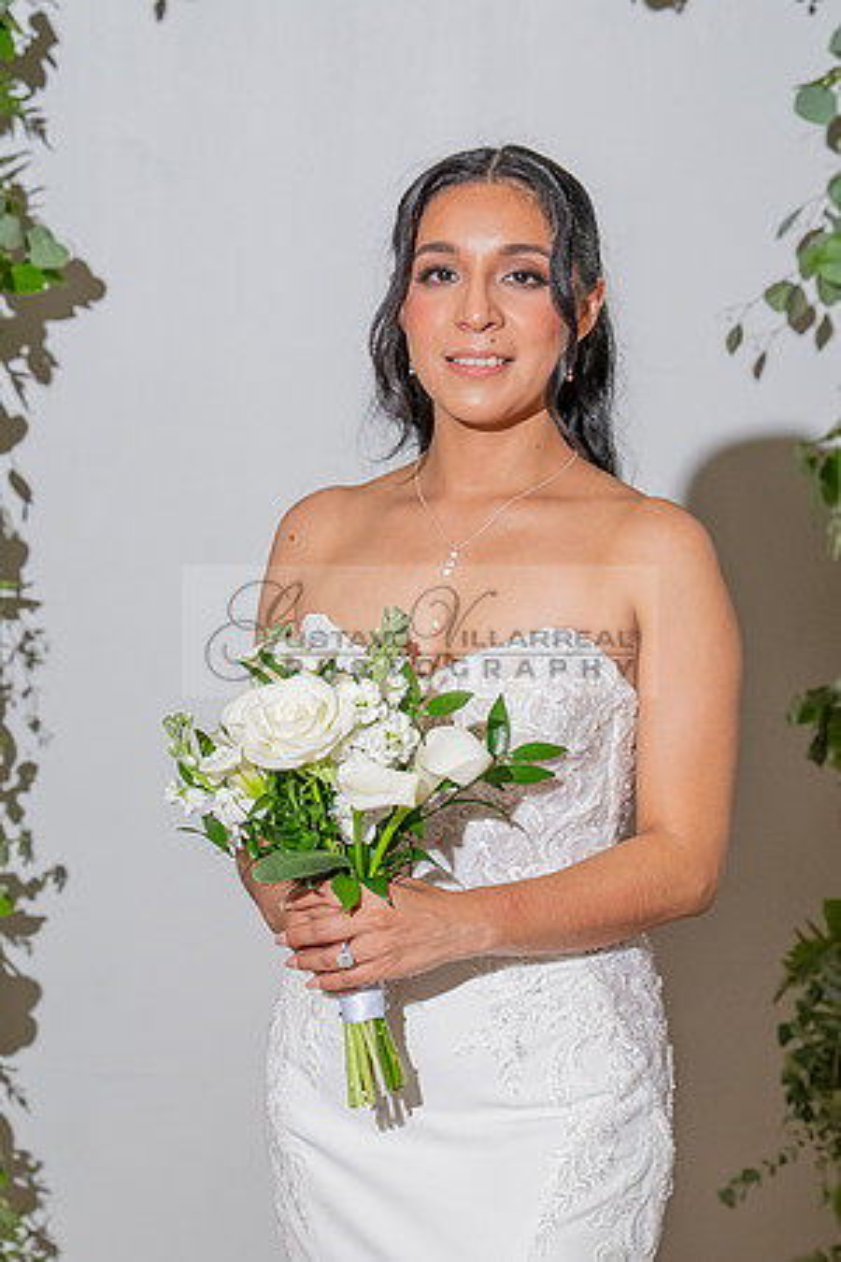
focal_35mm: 122
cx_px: 391
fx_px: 4262
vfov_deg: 16.8
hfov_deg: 11.3
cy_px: 587
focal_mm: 70
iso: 800
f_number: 5.6
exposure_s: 1/200
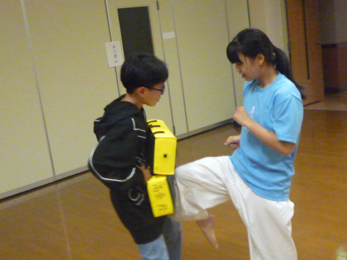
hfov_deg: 40.4
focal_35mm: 47
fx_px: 471
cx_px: 174
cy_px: 130
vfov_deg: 30.9
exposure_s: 1/80
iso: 800
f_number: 2.9
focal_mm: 4.7
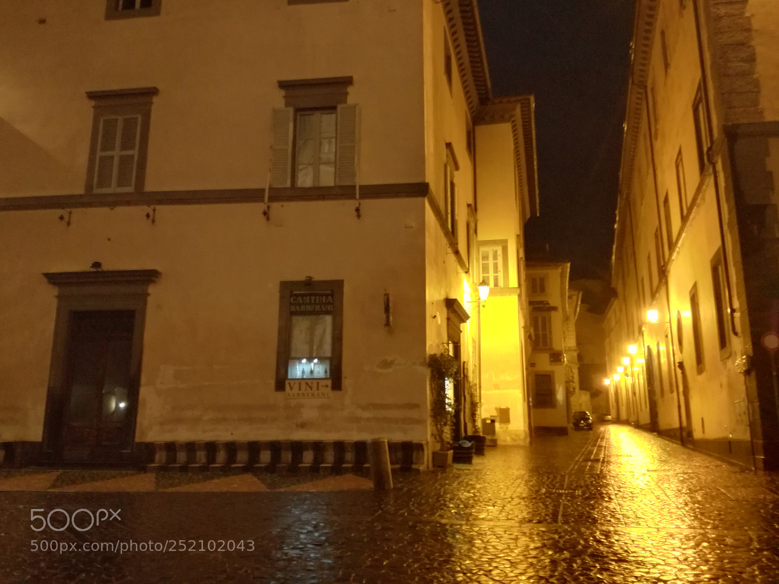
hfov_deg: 65.3
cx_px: 390
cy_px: 292
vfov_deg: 51.4
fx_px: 608
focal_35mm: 27
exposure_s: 1/20
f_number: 2
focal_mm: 3.79
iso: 500
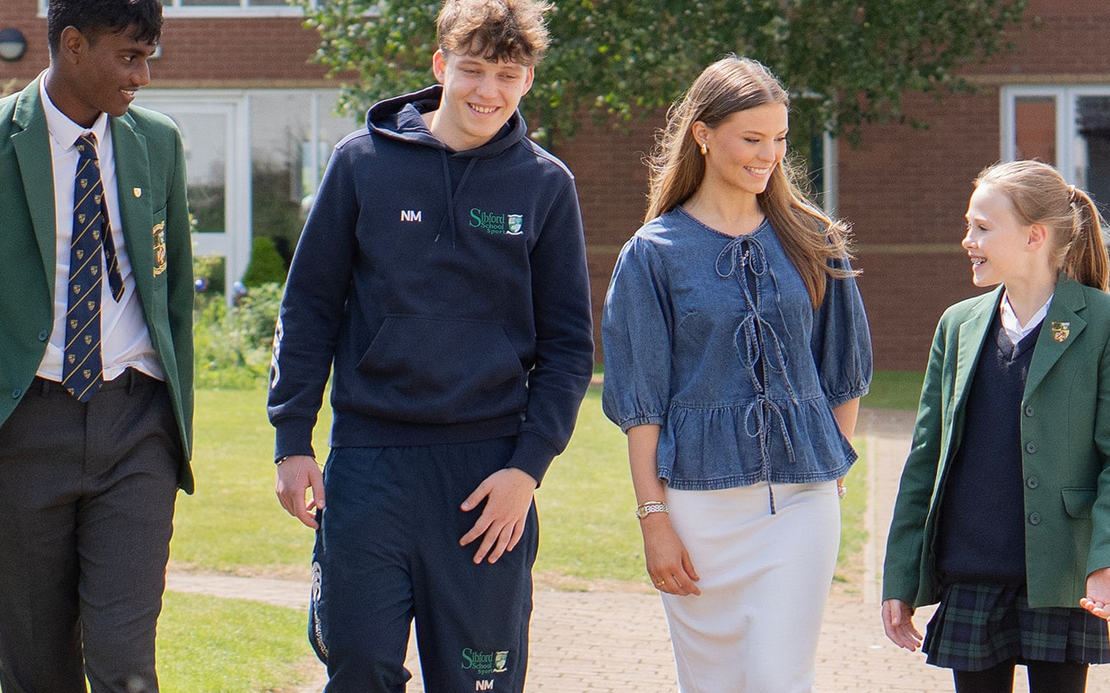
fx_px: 2722
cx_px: 538
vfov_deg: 14.5
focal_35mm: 90
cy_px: 260
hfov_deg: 23.0
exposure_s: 1/6400
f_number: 2.8
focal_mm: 50
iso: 1000
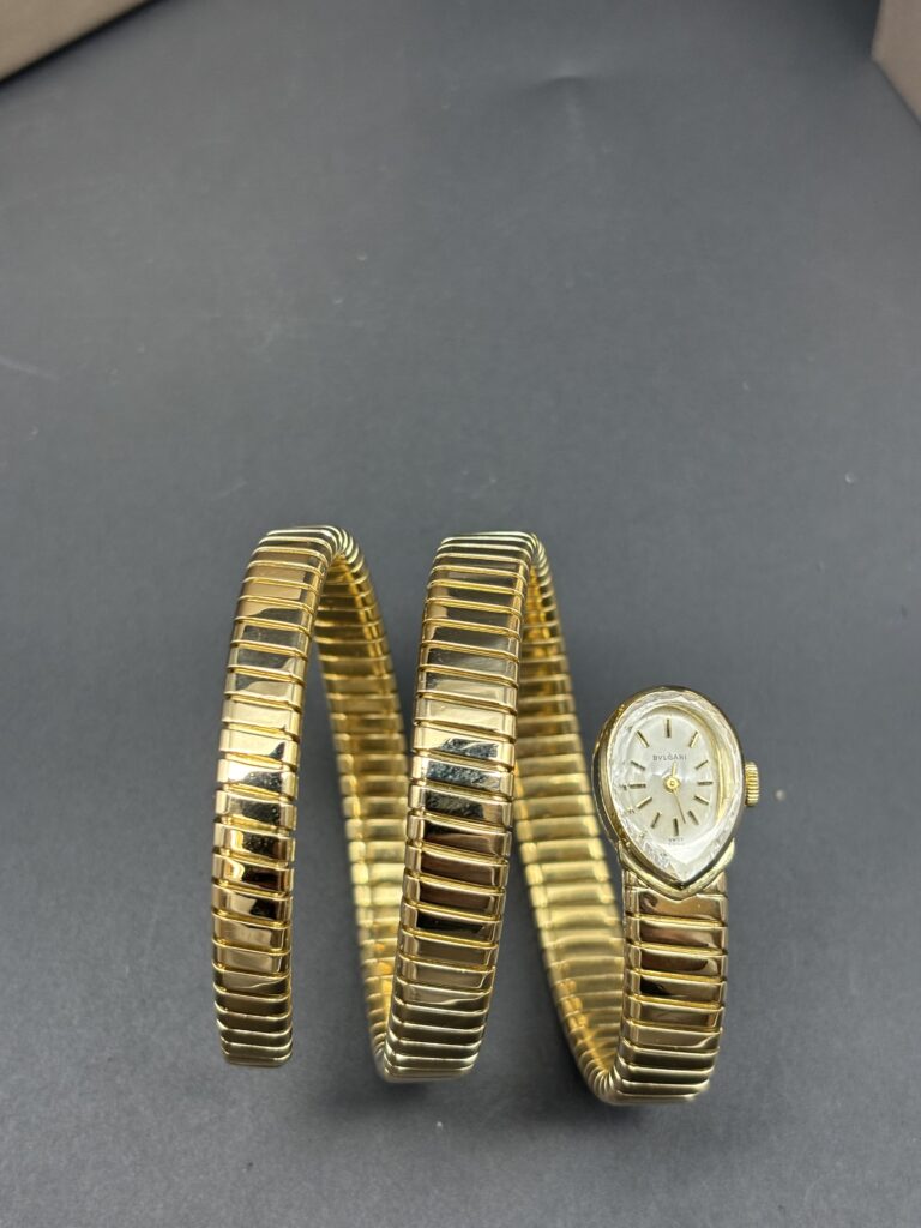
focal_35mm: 52
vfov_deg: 36.8
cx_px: 460
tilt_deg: -63.6
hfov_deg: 28.0
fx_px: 1845
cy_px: 614
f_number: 1.6
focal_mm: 5.96
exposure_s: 1/50
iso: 80
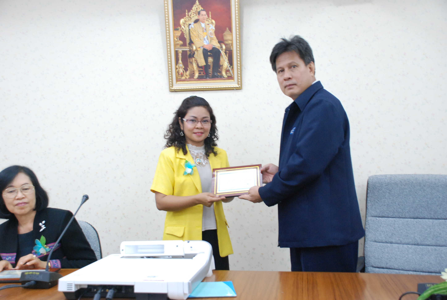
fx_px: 523
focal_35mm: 42
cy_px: 150
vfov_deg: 32.0
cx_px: 224
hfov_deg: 46.3
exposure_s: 1/20
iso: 1000
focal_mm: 28
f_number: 4
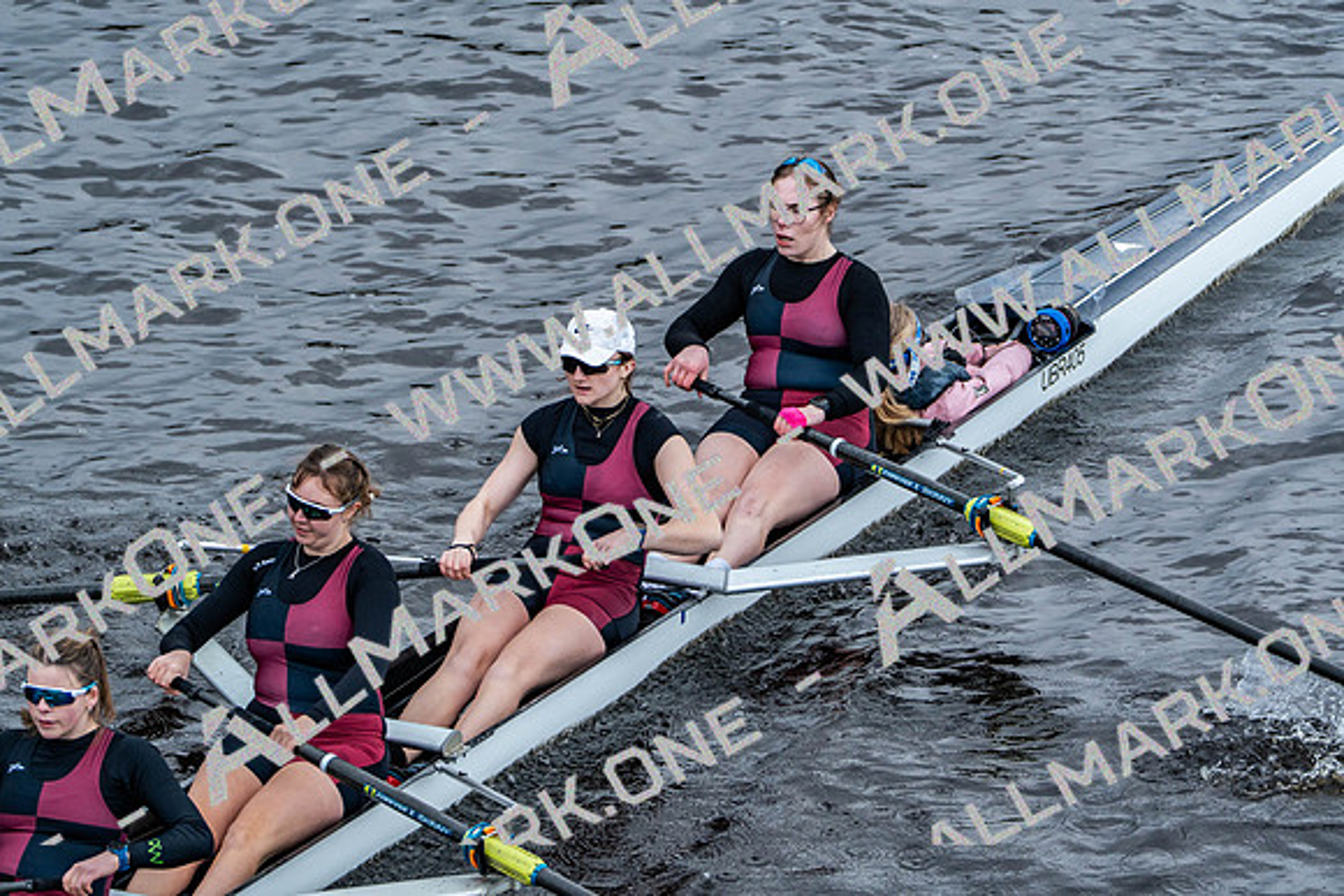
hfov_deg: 5.1
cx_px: 672
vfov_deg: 3.4
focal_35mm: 404
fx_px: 15085
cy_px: 448
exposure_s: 1/1000
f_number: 6.3
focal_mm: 404
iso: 1600
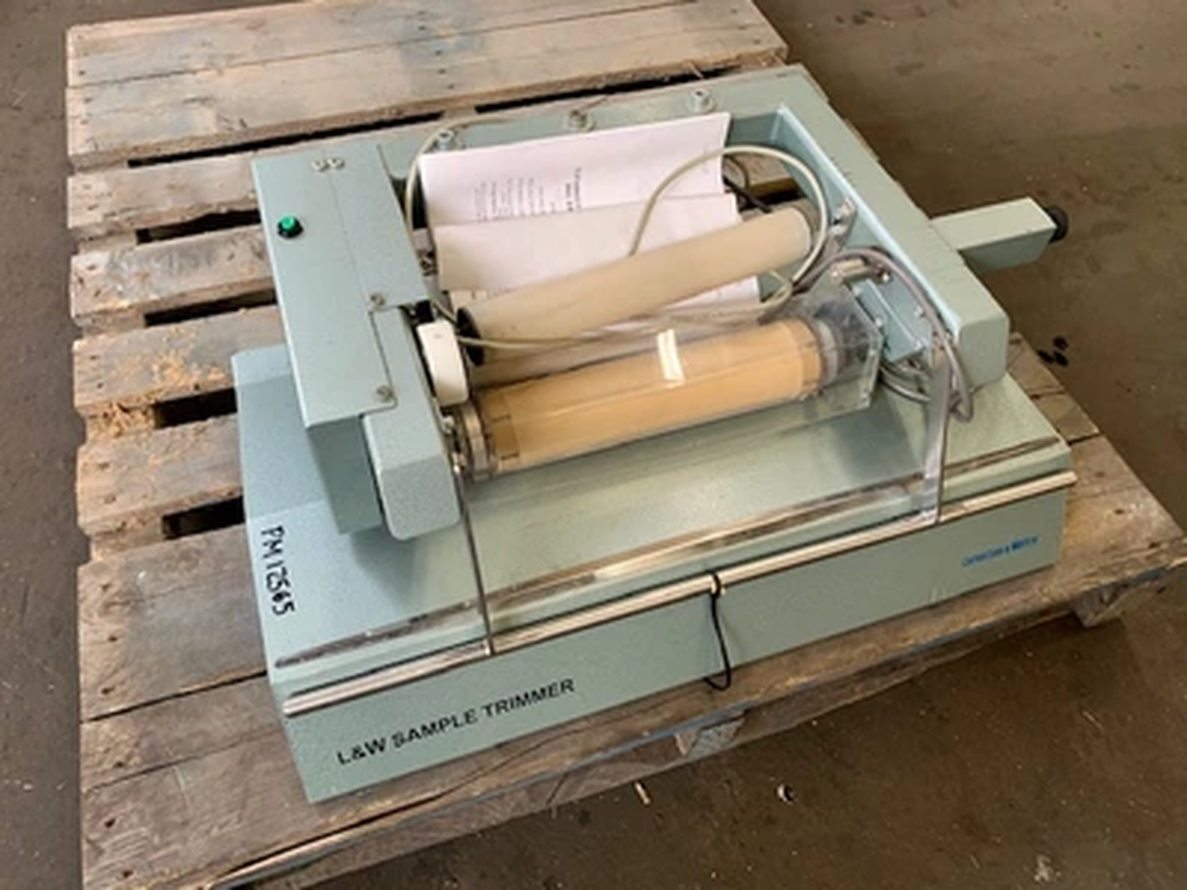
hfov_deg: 67.3
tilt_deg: -54.0
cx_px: 594
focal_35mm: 26
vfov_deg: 53.1
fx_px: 892
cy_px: 445
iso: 160
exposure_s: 1/40
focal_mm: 4.25
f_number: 1.8
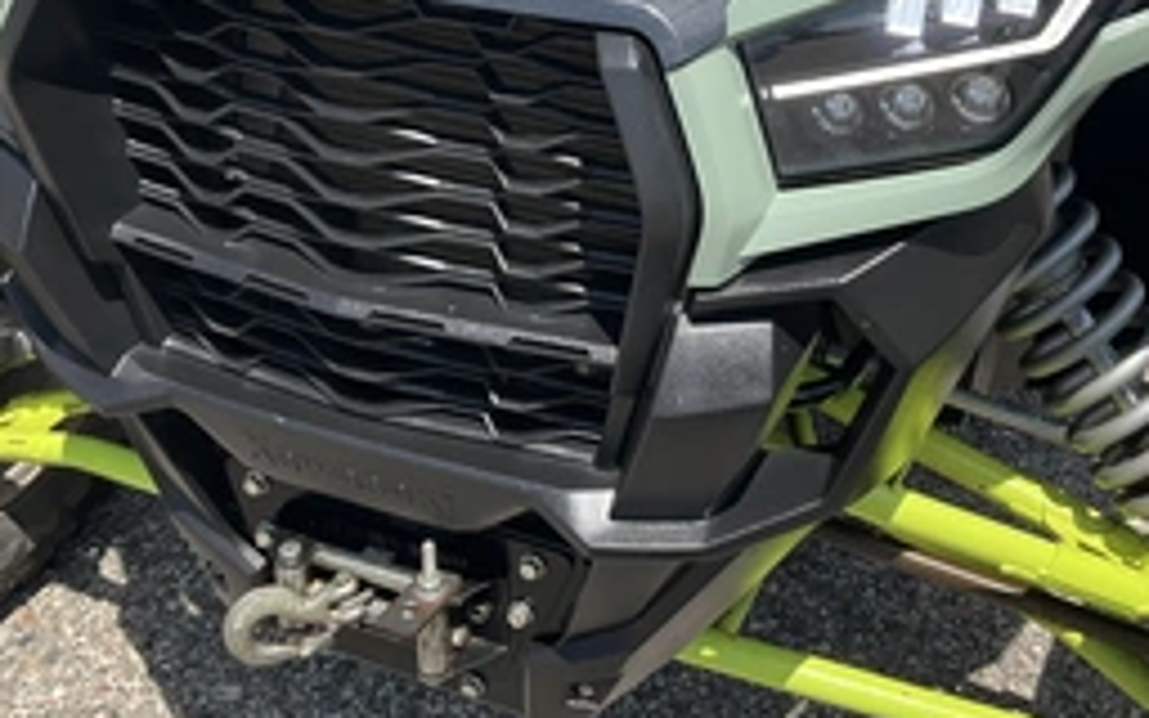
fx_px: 1503
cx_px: 633
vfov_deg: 26.6
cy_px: 211
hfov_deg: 41.8
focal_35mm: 48
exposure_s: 1/1121
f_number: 1.8
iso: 25
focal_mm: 3
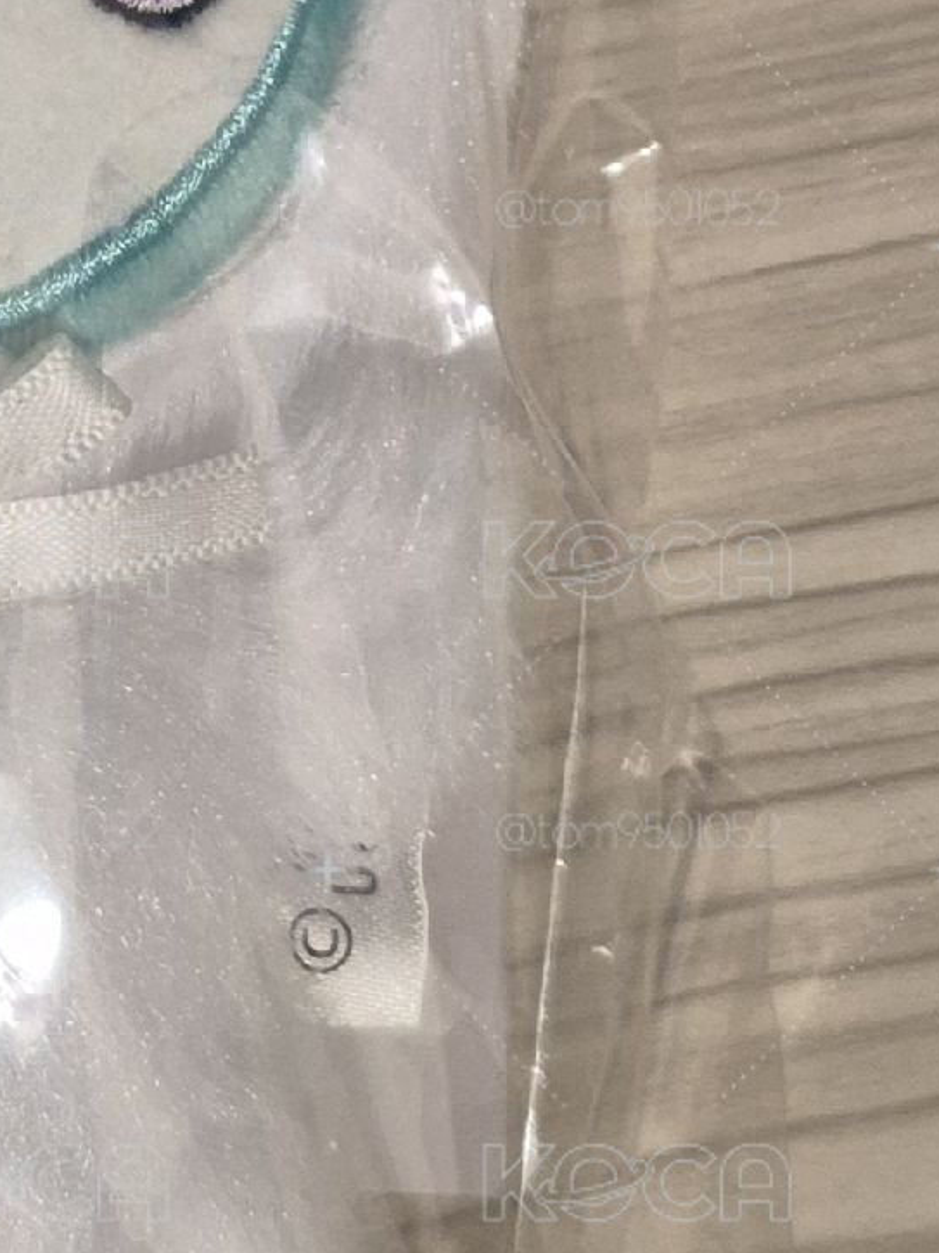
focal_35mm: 61
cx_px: -295
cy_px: 38
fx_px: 2206
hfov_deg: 21.6
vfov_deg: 29.8
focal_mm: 5.4
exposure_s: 1/60.2
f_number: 1.8
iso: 500
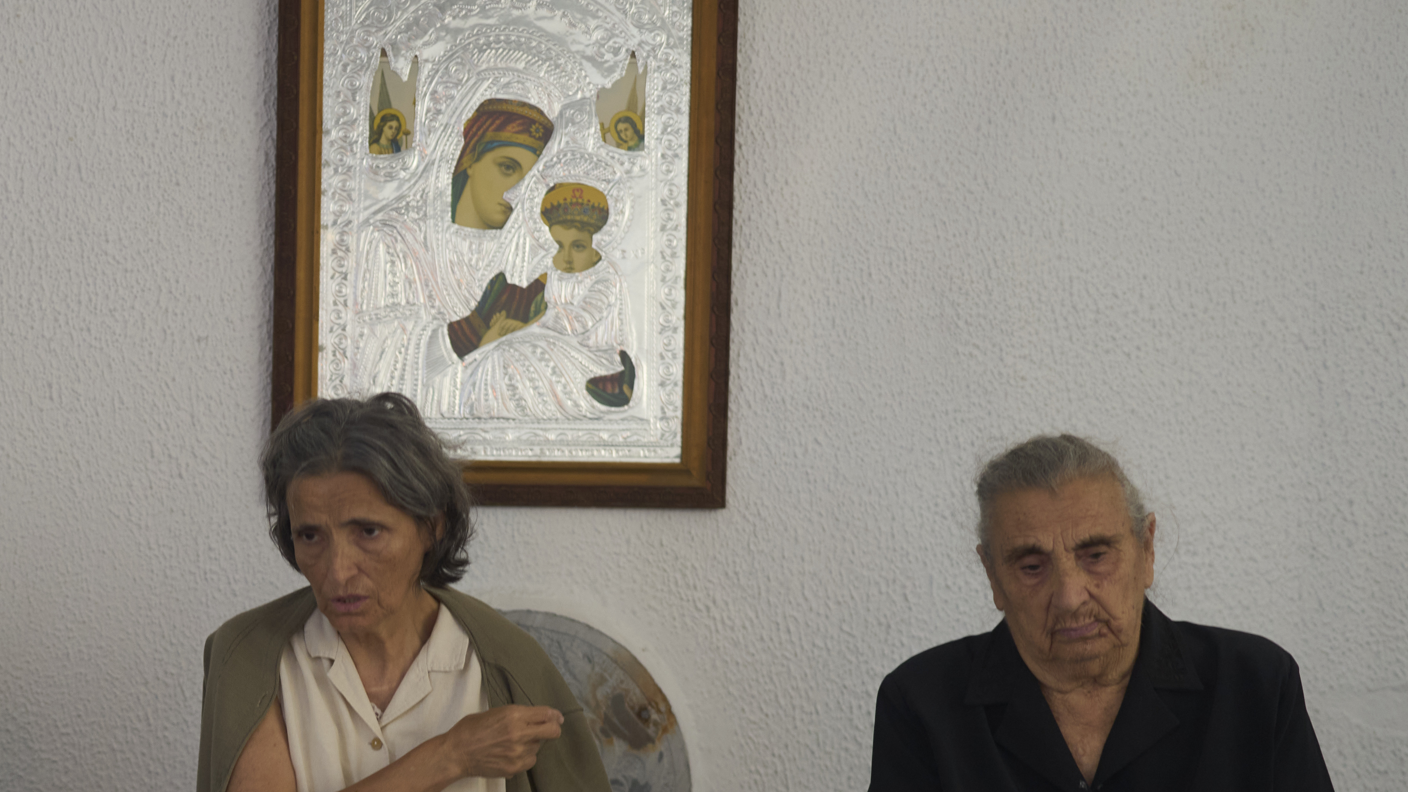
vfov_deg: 14.2
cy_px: 725
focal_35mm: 84
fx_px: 3136
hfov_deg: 24.5
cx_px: 128
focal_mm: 35
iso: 400
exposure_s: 1/60
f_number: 1.8
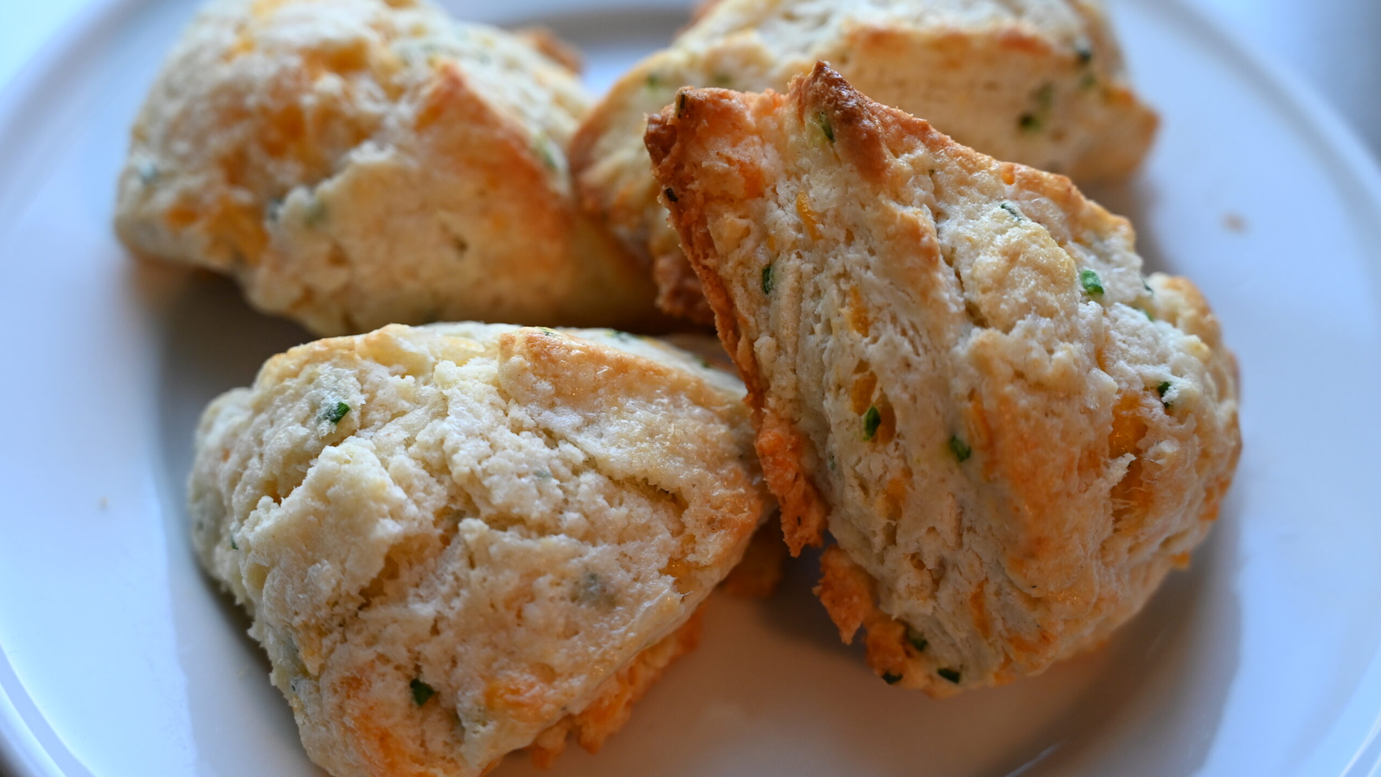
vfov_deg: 20.0
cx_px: 691
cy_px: 359
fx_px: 2197
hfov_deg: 34.9
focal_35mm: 60
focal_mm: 57
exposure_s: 1/125
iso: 800
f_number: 4
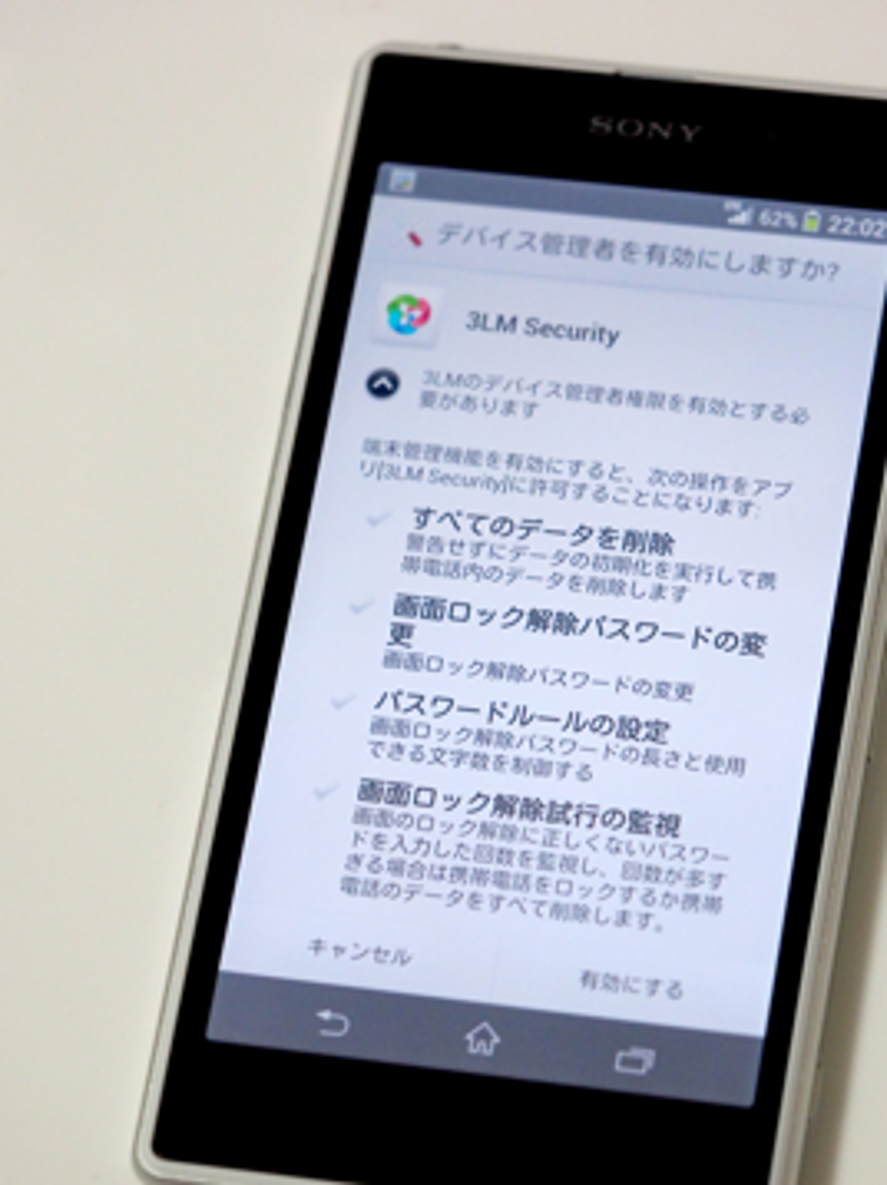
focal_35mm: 161
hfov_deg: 9.2
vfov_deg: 12.3
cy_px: 592
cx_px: 566
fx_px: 5507
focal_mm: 60
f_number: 2.8
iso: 1250
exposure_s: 1/125
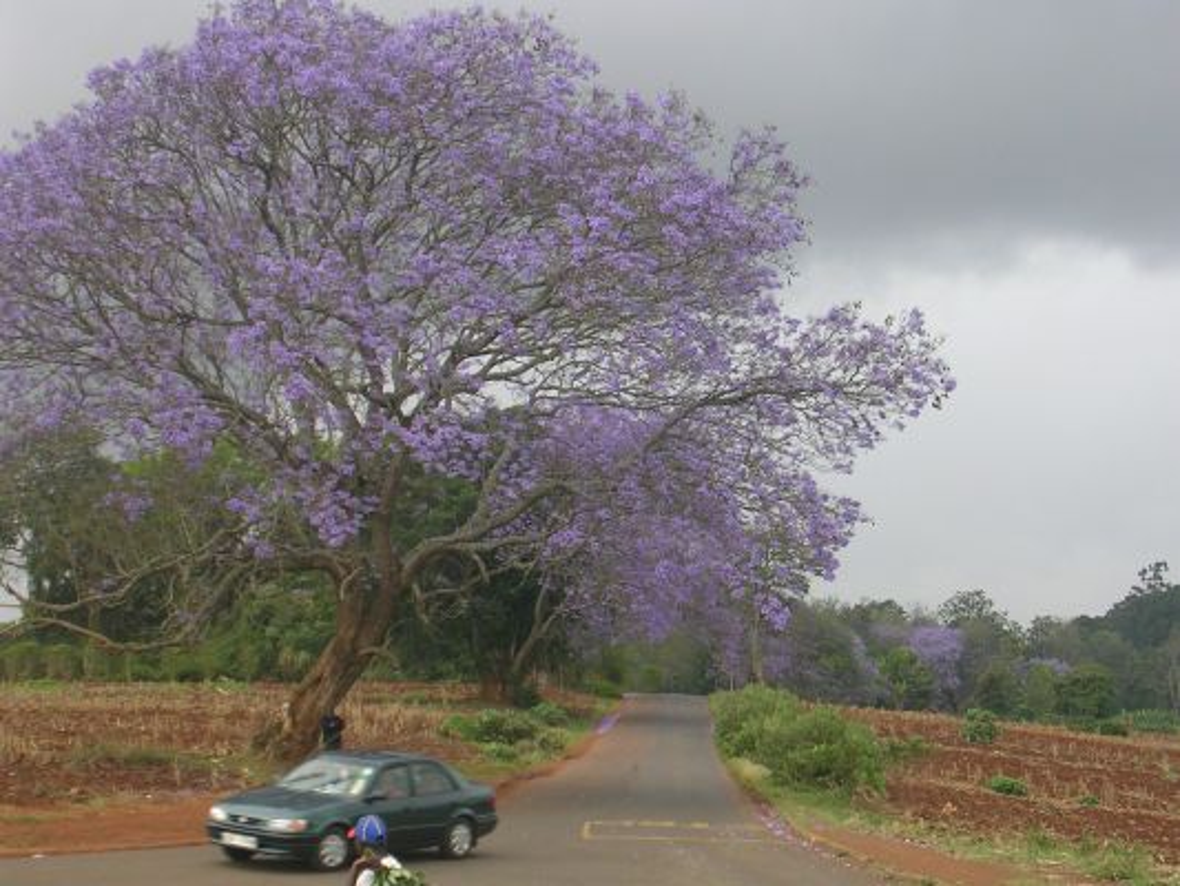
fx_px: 2591
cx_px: 590
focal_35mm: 76
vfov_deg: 19.4
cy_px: 443
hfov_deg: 25.7
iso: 50
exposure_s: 1/71.6
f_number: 3.9
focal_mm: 11.5
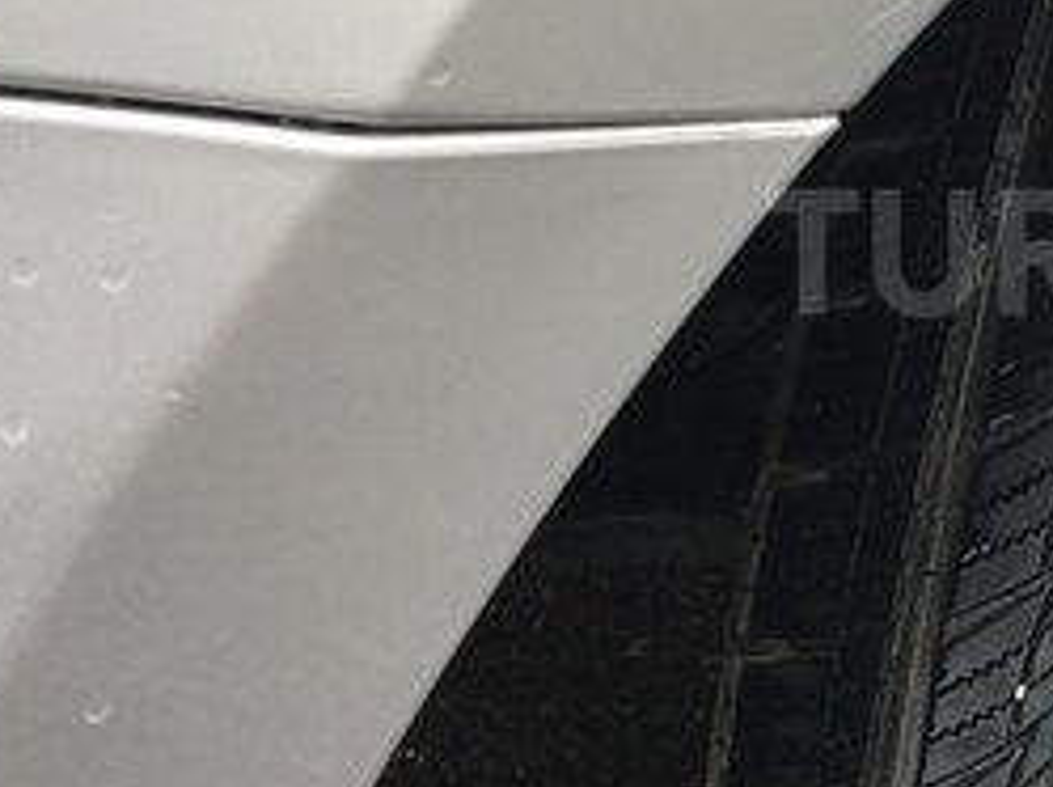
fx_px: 2339
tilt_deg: -42.1
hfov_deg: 23.6
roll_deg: +3.7
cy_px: 252
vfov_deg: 19.0
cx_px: 1197
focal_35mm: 77
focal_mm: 4.15
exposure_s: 1/125
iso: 25
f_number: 2.2
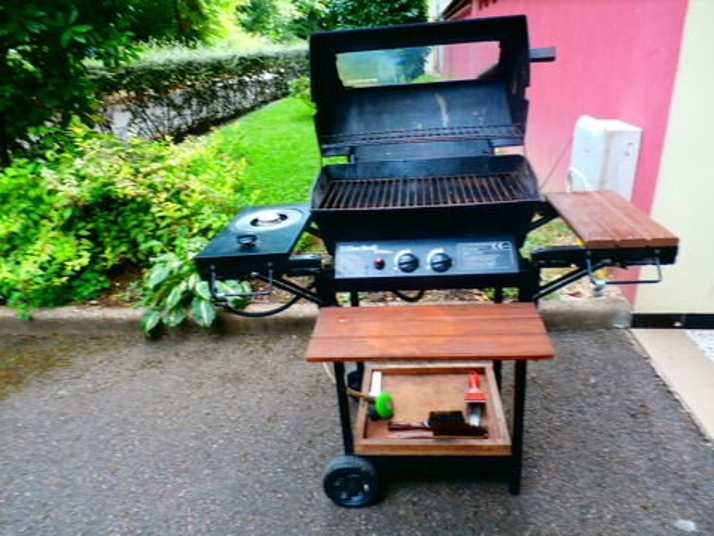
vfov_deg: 54.9
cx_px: 357
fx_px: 516
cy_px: 268
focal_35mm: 25
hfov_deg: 69.4
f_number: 3
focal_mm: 4.5
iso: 100
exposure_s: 1/80
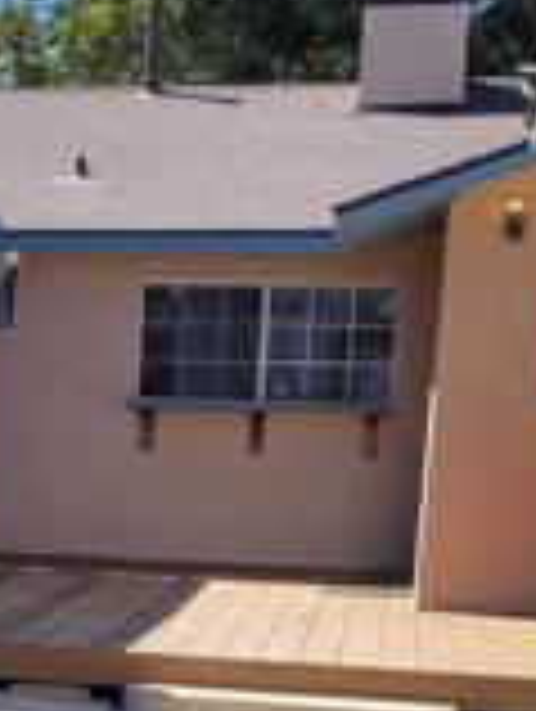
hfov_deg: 13.1
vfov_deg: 18.3
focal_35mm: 105
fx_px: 2162
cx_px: -342
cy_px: 684
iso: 40
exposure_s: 1/1601
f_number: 1.8
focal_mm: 5.4
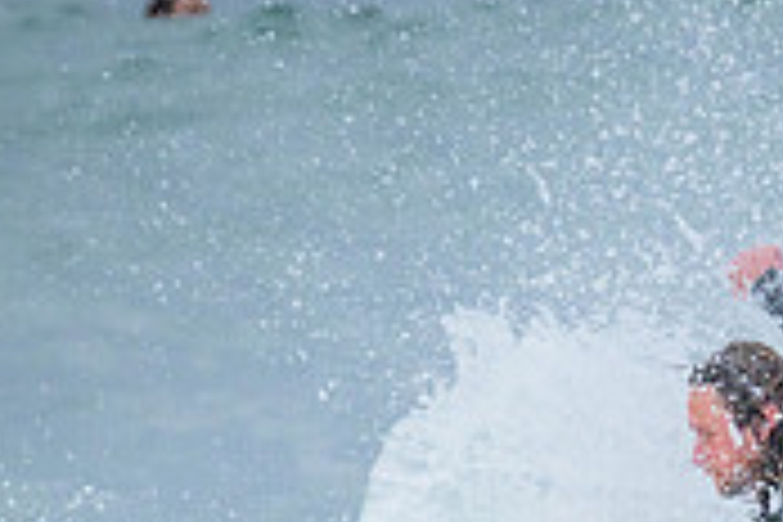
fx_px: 43540
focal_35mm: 2002
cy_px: 673
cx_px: 1012
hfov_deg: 1.0
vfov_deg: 0.7
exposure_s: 1/1600
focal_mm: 600
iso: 2800
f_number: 11
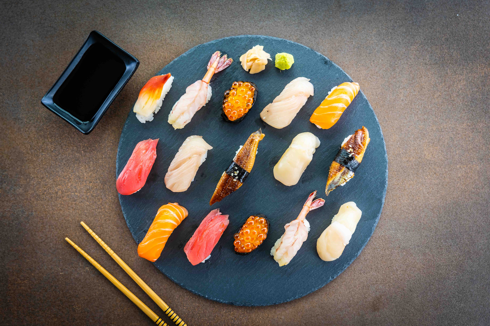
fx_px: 667
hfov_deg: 40.3
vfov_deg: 27.5
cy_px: 163
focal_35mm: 49
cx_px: 245
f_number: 4
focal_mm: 49
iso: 250
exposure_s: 1/125
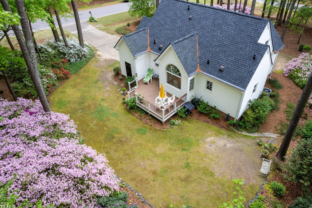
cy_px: 104
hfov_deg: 73.6
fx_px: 208
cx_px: 168
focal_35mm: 24
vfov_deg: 53.1
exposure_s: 1/100
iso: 100
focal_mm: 8.38
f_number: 2.8
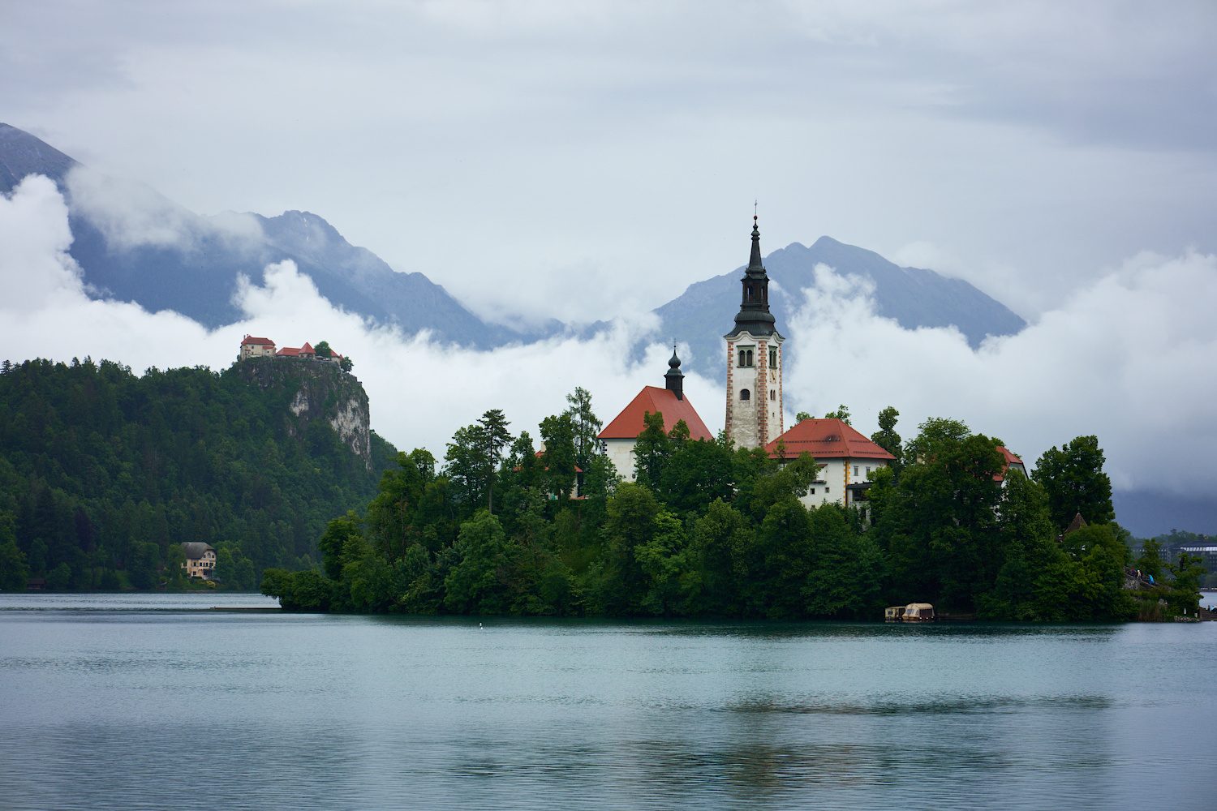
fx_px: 2873
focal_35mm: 85
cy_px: 406
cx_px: 608
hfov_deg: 23.9
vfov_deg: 16.1
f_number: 8
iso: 200
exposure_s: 1/160
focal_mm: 85
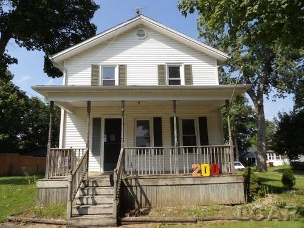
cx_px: 152
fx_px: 211
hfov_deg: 71.6
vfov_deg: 56.8
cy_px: 114
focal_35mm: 24
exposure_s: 1/484
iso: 100
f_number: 4.6
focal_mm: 4.3
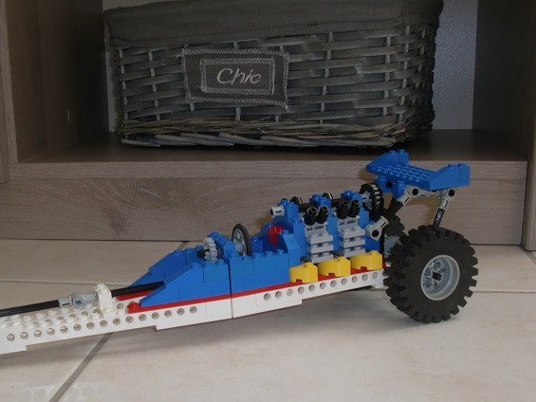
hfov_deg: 37.3
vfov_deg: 28.3
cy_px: 283
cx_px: 215
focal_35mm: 51
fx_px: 790
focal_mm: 6.3
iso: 64
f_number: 2.8
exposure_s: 1/60
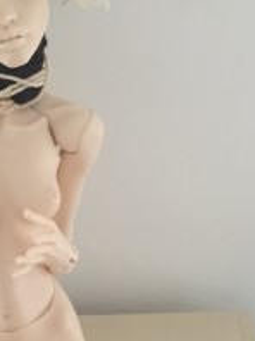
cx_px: 43
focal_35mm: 88
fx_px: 866
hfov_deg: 16.6
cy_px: 377
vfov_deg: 21.1
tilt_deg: -46.0
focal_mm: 4.15
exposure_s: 1/8
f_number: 2.2
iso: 160
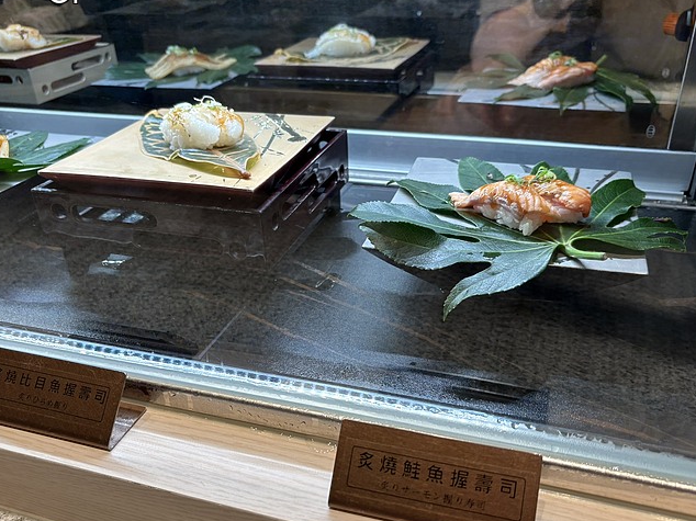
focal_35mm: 32
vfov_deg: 44.0
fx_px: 643
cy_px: 292
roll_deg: +2.8
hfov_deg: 56.8
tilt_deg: -30.4
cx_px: 349
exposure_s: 1/120
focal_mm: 5.96
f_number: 1.6
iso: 64
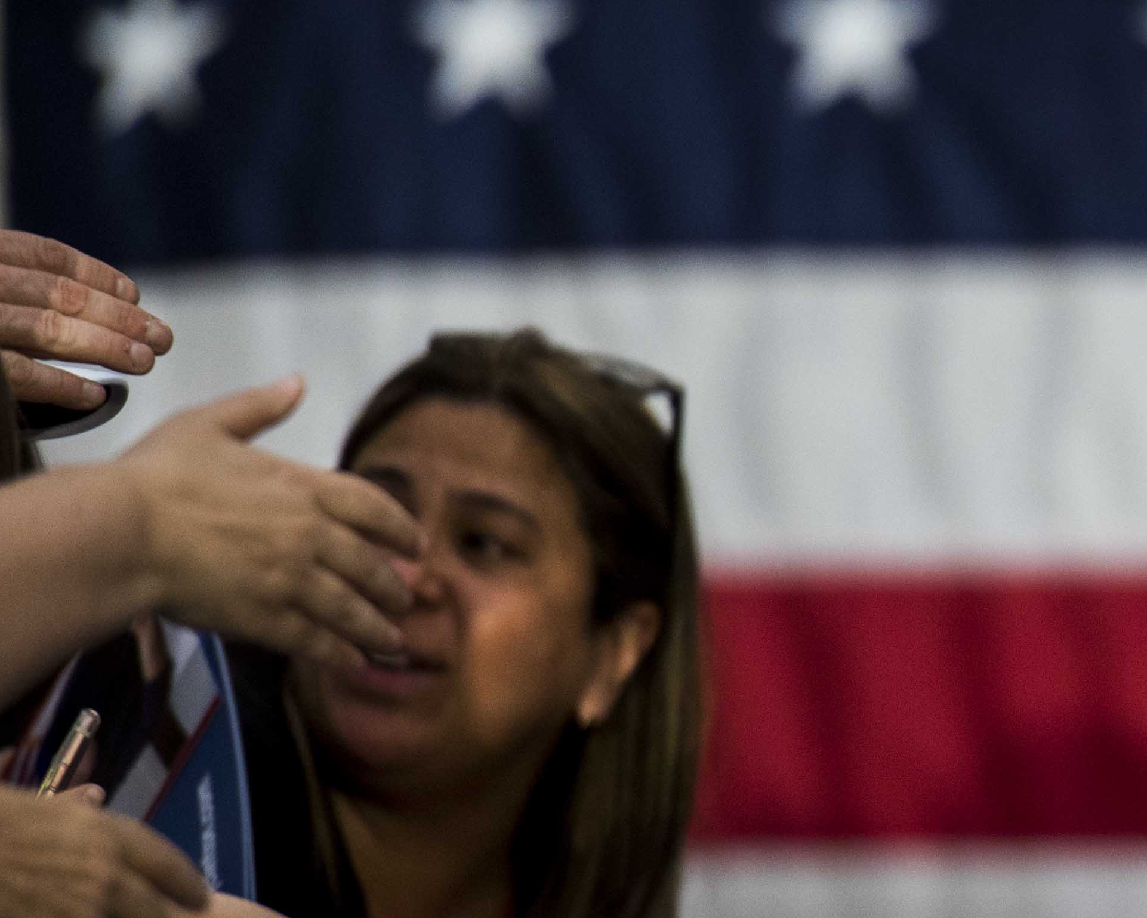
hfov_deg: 2.7
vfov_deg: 2.2
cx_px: 1885
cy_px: 485
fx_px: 24410
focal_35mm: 719
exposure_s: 1/250
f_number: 2.8
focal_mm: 200
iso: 1600
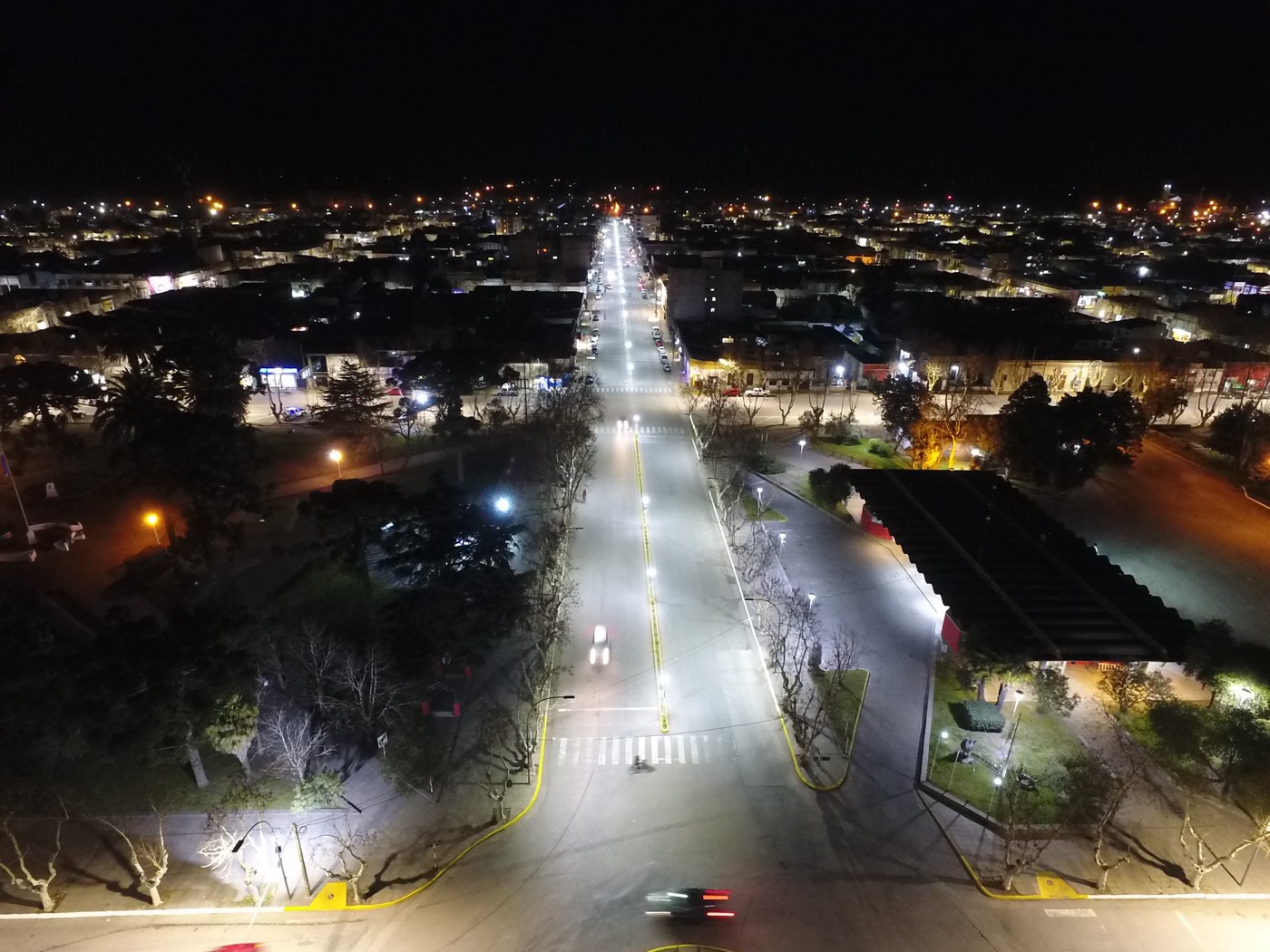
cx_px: 635
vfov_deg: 66.0
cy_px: 476
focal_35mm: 20
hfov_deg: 81.7
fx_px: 734
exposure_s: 1/4.04
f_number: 2.8
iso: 1600
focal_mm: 3.61
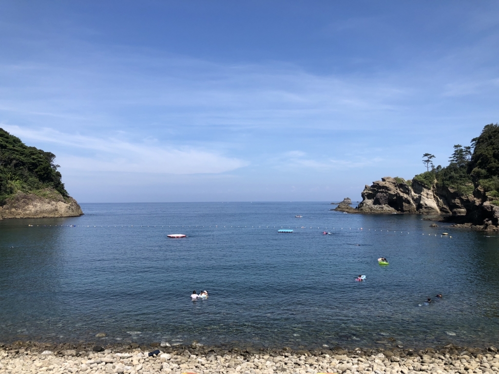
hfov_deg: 63.4
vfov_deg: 49.7
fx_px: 404
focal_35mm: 28
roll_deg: +1.5
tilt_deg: +2.2
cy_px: 187
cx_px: 250
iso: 20
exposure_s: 1/2525
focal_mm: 3.99
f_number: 1.8
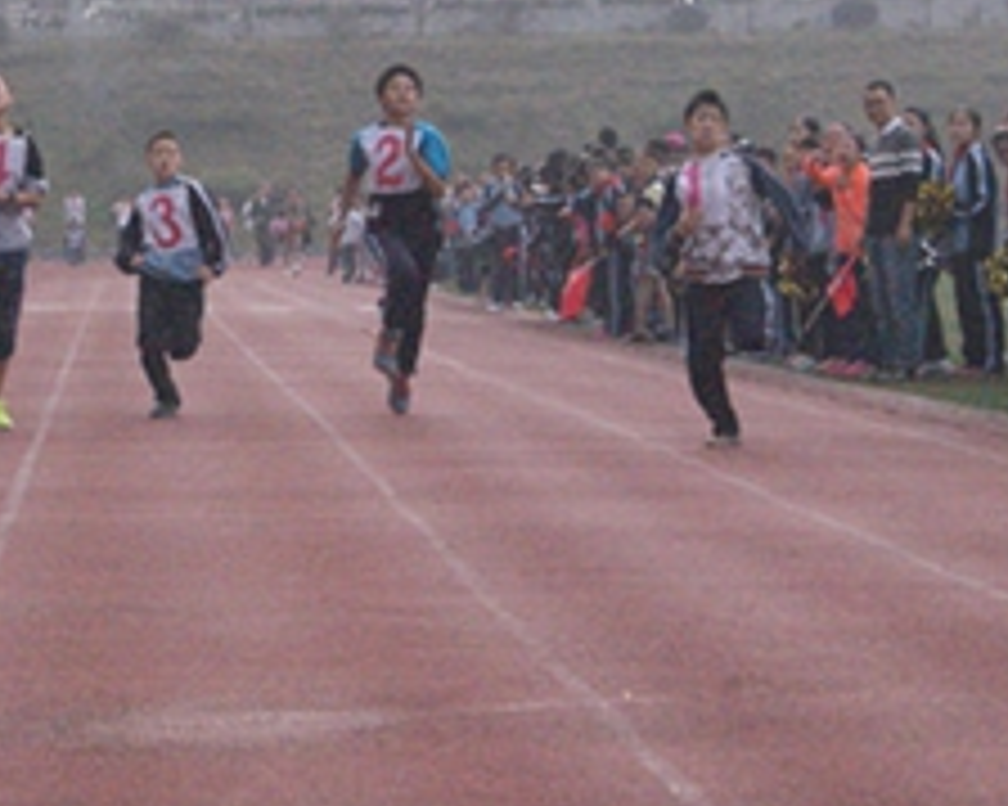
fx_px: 5160
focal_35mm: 173
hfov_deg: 11.1
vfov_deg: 8.9
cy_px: 405
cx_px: 216
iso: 3200
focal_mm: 55
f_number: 13
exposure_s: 1/1250
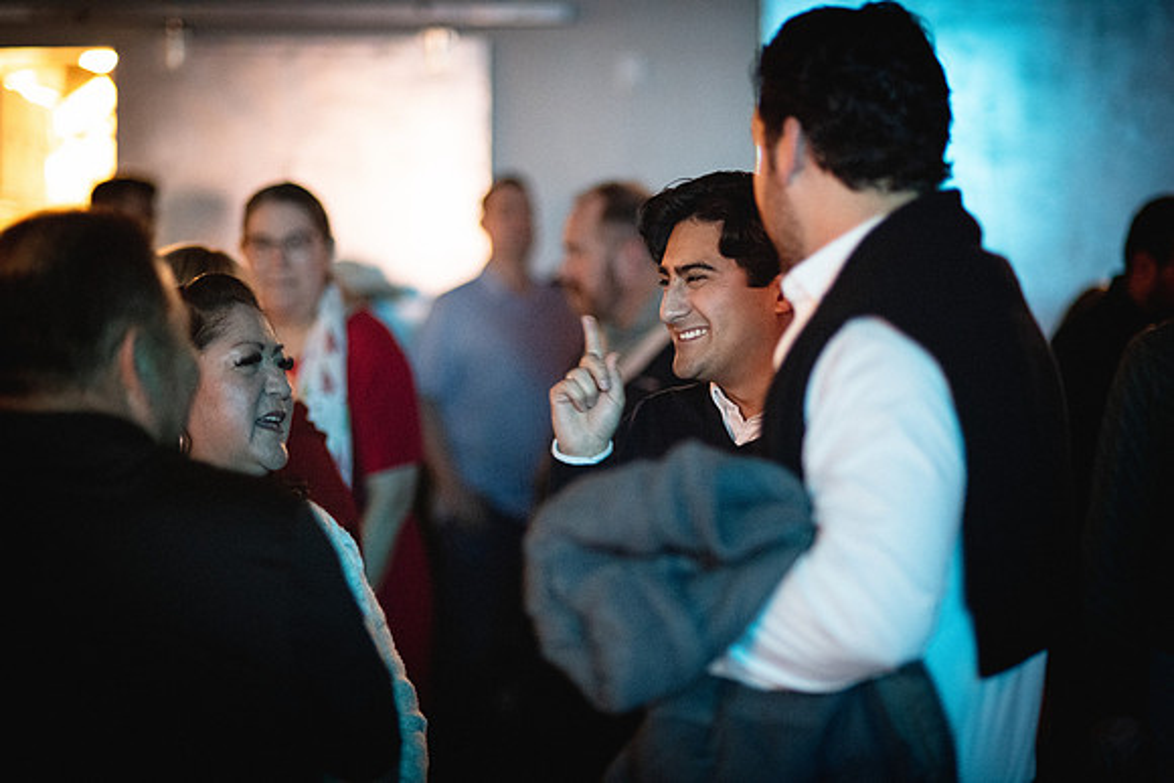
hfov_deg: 23.9
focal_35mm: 85
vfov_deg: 16.1
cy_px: 392
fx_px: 2772
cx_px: 587
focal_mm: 85
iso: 6400
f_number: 1.8
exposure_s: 1/160
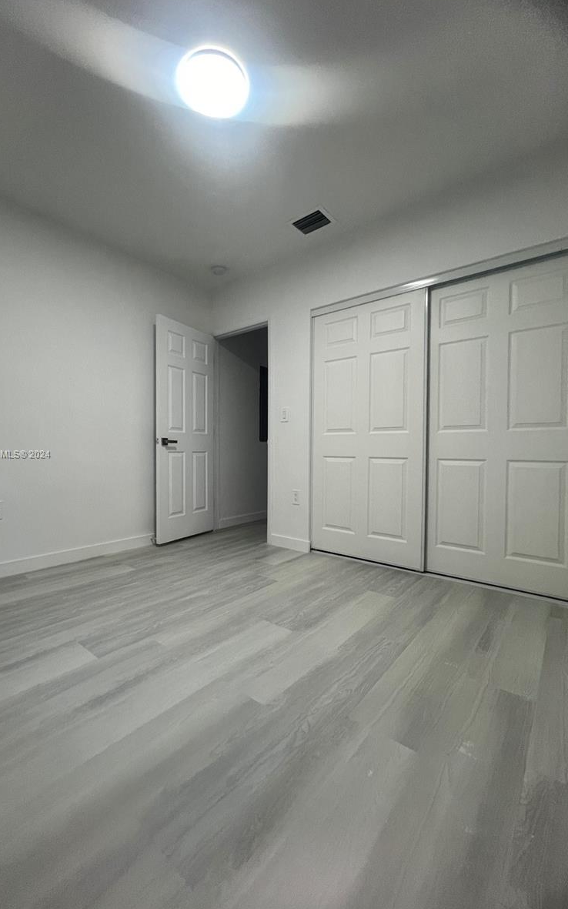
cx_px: 256
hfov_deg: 78.4
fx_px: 347
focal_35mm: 14
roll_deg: -1.3
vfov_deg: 105.3
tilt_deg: -0.2
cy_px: 455
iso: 250
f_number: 1.8
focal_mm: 1.57
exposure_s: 1/120
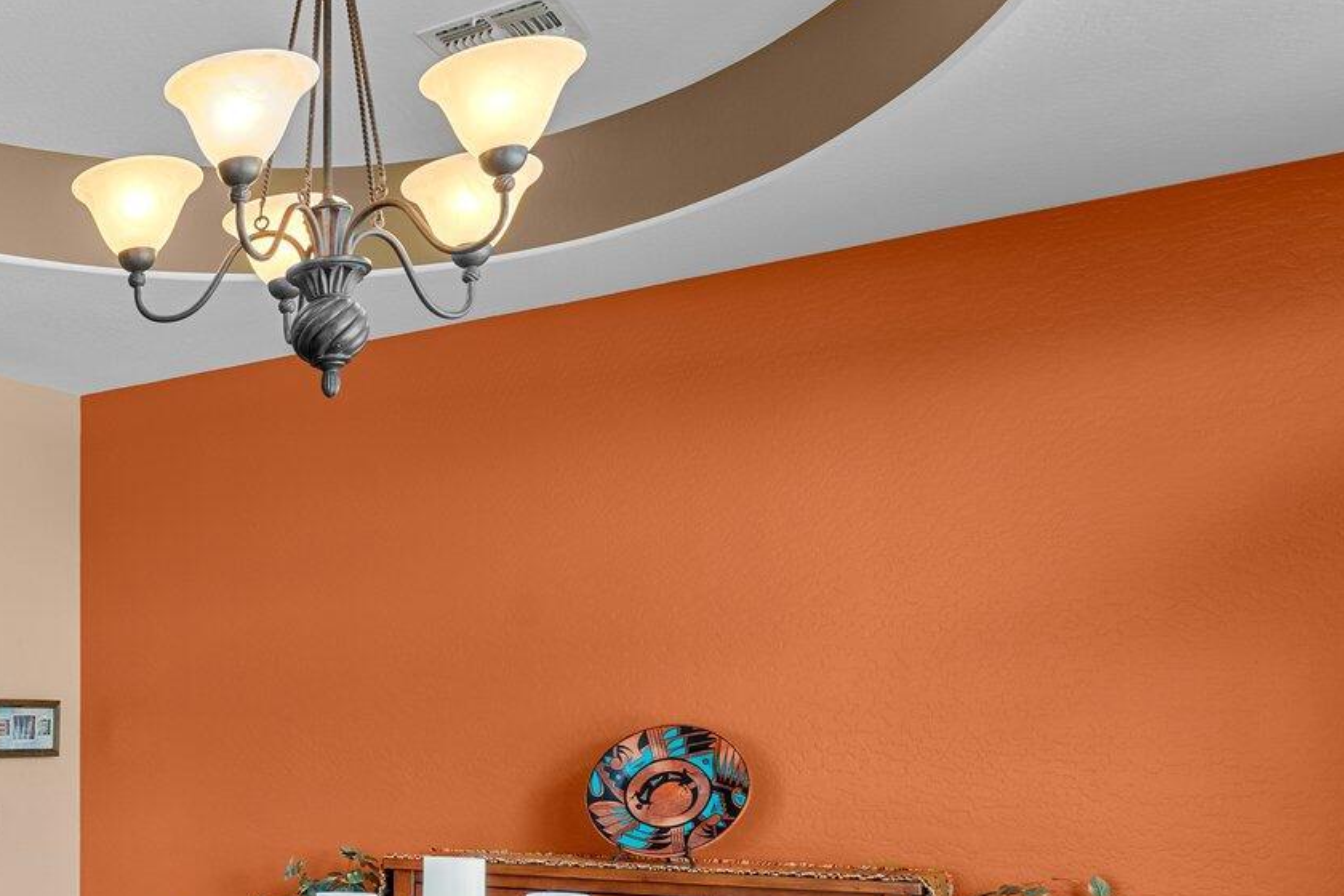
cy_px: 754
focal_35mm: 41
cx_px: -240
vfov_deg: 31.6
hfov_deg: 37.1
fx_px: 1529
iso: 400
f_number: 8
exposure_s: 1/5
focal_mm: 16.8
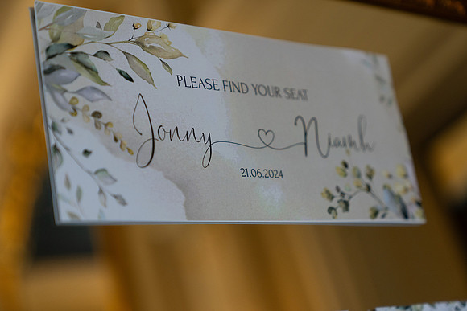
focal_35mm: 70
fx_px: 908
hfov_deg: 28.8
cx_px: 234
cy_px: 156
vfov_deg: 19.5
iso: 1250
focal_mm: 70
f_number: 2.8
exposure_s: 1/160
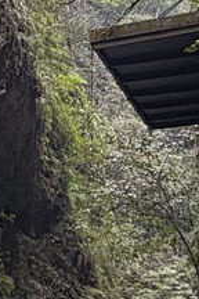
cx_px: 101
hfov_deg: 12.7
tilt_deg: +16.9
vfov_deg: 18.7
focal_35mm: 108
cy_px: 55
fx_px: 895
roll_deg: -0.3
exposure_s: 1/99
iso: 40
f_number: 2.2
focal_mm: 2.22
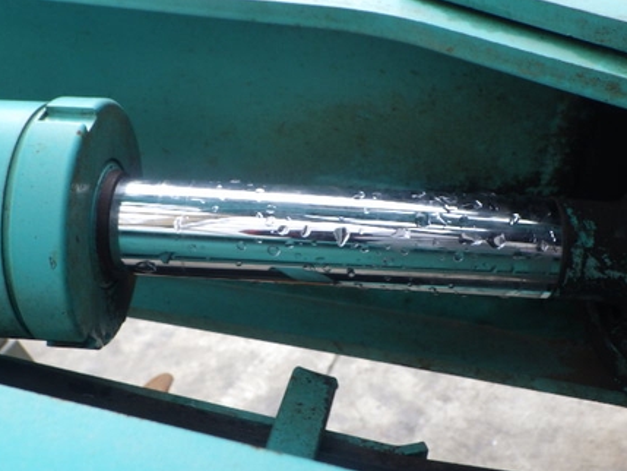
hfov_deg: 48.9
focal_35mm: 38
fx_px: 688
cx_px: 285
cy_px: 227
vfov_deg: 37.7
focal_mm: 6.1
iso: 125
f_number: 4.6
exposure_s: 1/160
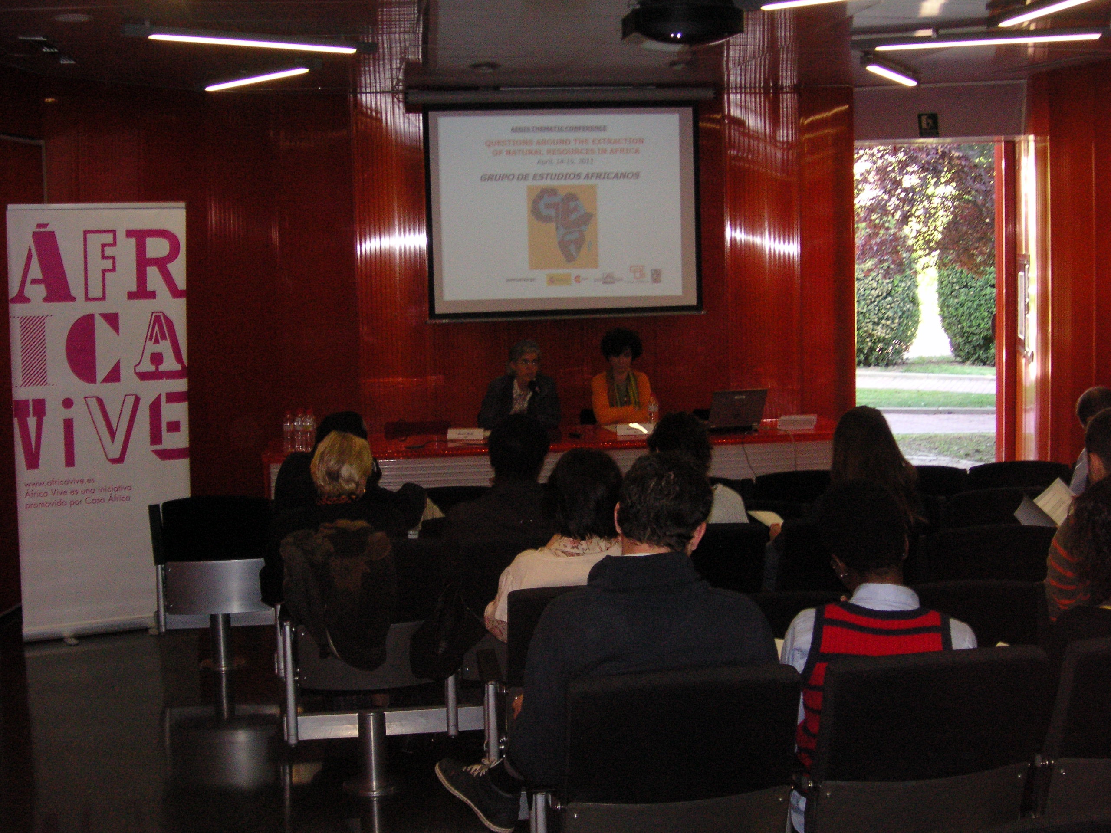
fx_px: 1508
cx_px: 556
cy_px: 416
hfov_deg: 40.4
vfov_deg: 30.9
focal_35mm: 47
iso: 160
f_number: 3.3
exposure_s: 1/45
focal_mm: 7.8
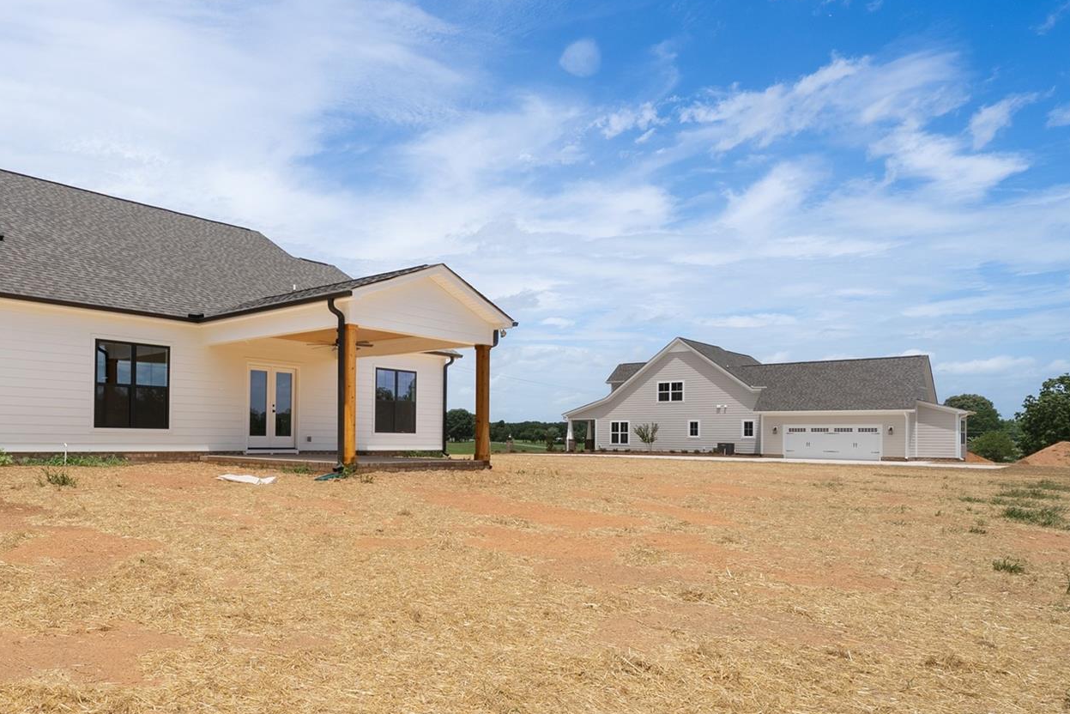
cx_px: 259
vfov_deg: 54.8
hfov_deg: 70.6
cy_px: 424
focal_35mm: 23
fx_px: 684
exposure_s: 1/60
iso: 100
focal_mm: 14
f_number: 11
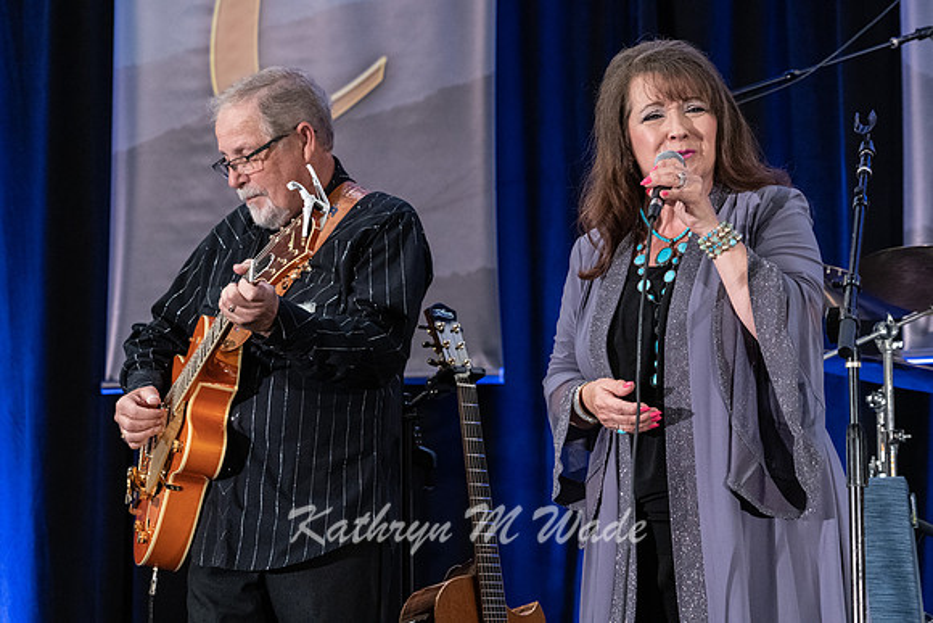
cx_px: 466
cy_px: 312
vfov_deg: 11.4
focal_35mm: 120
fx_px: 3111
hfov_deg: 17.1
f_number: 6.3
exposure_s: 1/160
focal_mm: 120
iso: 6400
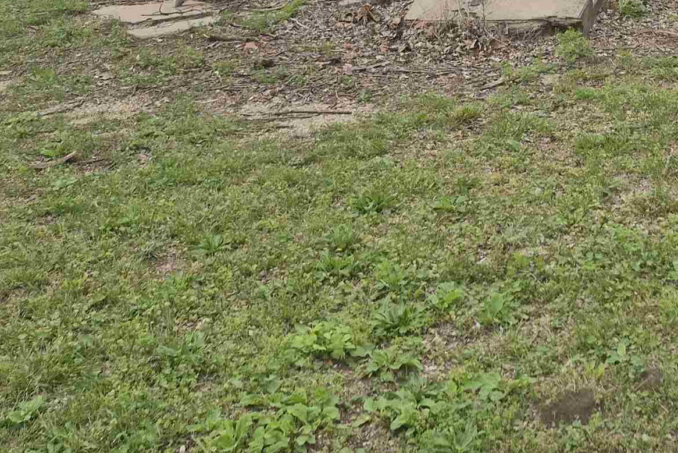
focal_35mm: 63
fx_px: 1187
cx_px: 641
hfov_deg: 30.2
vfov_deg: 19.8
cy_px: -139
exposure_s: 1/786
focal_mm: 5.4
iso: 25
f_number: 1.8
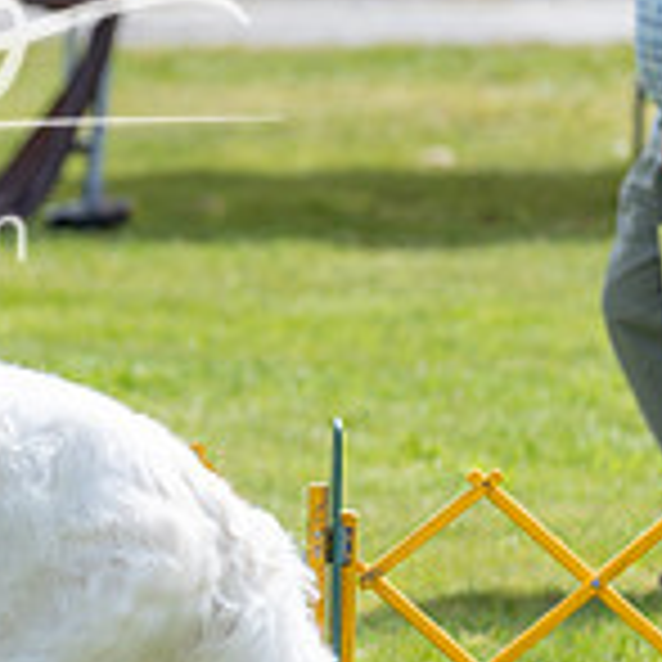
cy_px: 387
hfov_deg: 3.1
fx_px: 12073
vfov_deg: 3.1
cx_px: -534
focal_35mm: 558
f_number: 3.5
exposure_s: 1/1000
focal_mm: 148
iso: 100
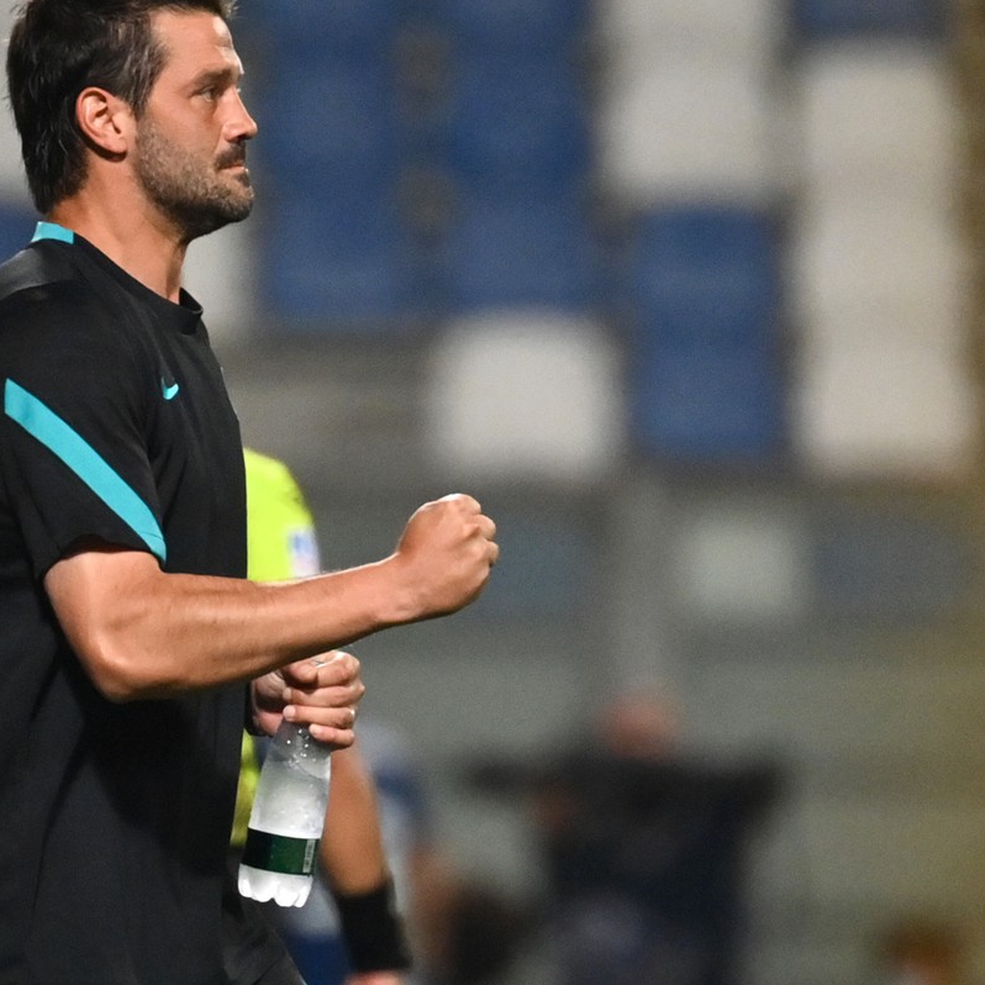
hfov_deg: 2.3
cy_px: 534
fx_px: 24692
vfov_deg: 2.3
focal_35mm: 767
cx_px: 372
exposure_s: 1/1600
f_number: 4
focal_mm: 400
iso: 2500
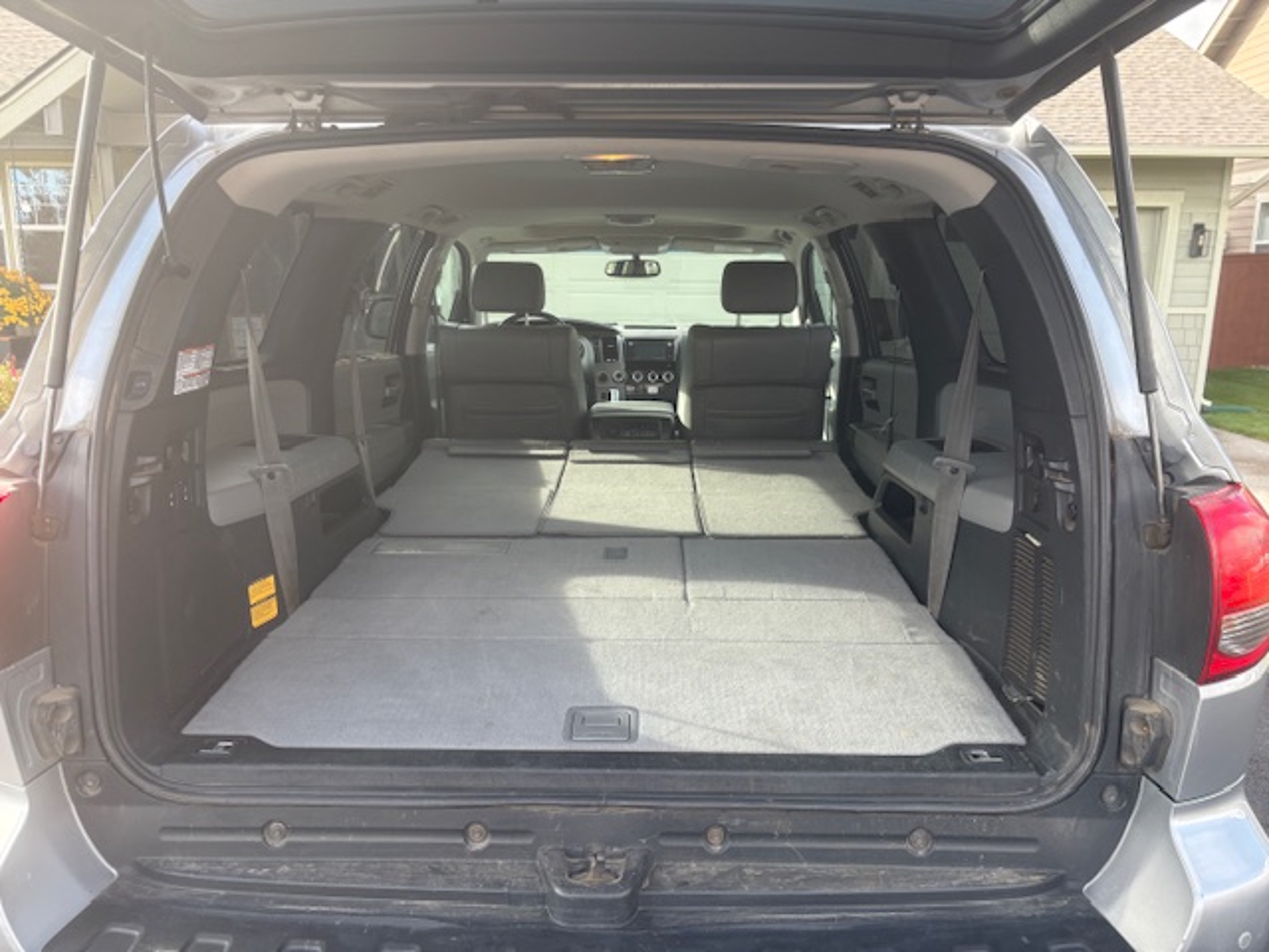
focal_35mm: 26
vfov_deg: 53.1
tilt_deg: -12.0
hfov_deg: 67.3
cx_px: 634
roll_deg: -0.7
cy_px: 476
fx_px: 953
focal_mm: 5.96
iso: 50
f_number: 1.6
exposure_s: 1/386
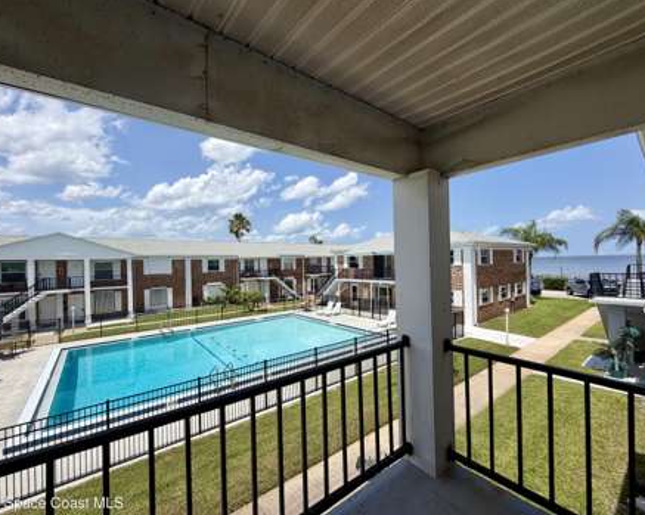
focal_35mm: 15
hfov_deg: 96.8
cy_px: 260
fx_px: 286
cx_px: 308
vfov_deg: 84.0
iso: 20
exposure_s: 1/1145
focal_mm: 2.22
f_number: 2.2
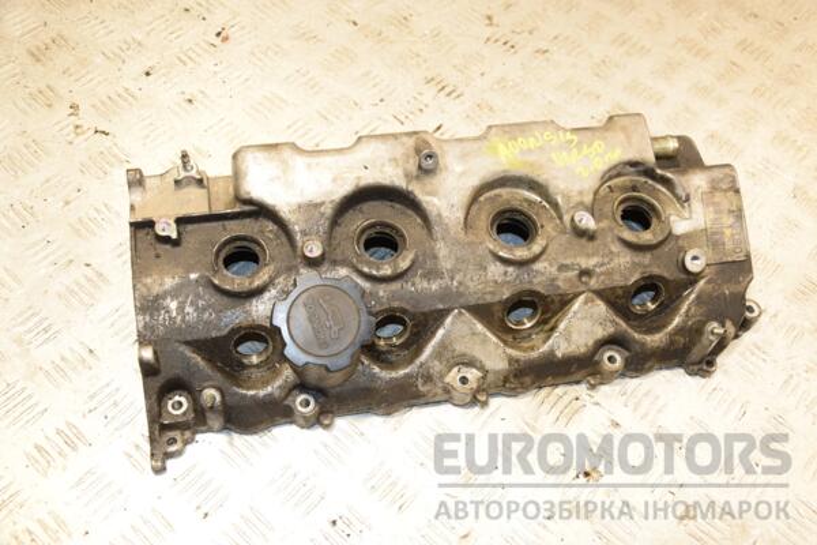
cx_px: 408
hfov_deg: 51.3
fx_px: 851
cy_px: 272
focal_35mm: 38
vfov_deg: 35.5
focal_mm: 25
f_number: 5
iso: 800
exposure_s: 1/200
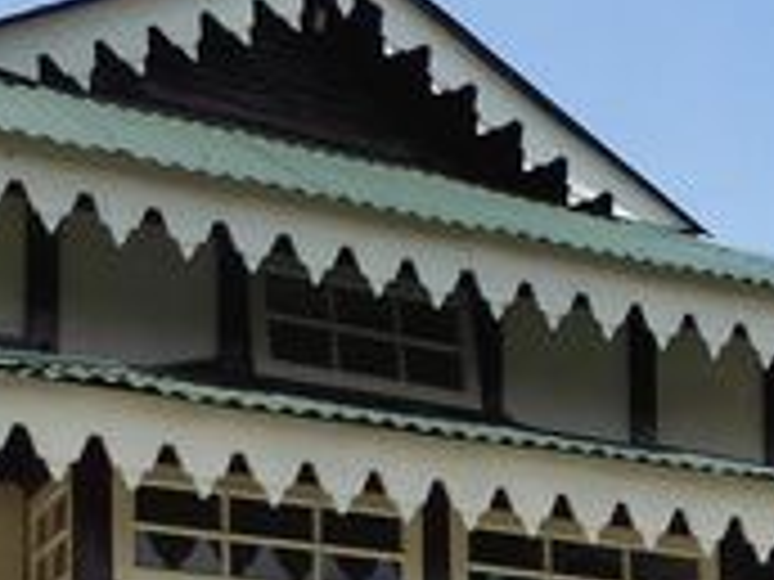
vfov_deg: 11.5
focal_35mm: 116
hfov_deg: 16.3
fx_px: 2594
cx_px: 914
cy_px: 1160
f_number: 3.3
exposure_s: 1/800
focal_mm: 4.3
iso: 80
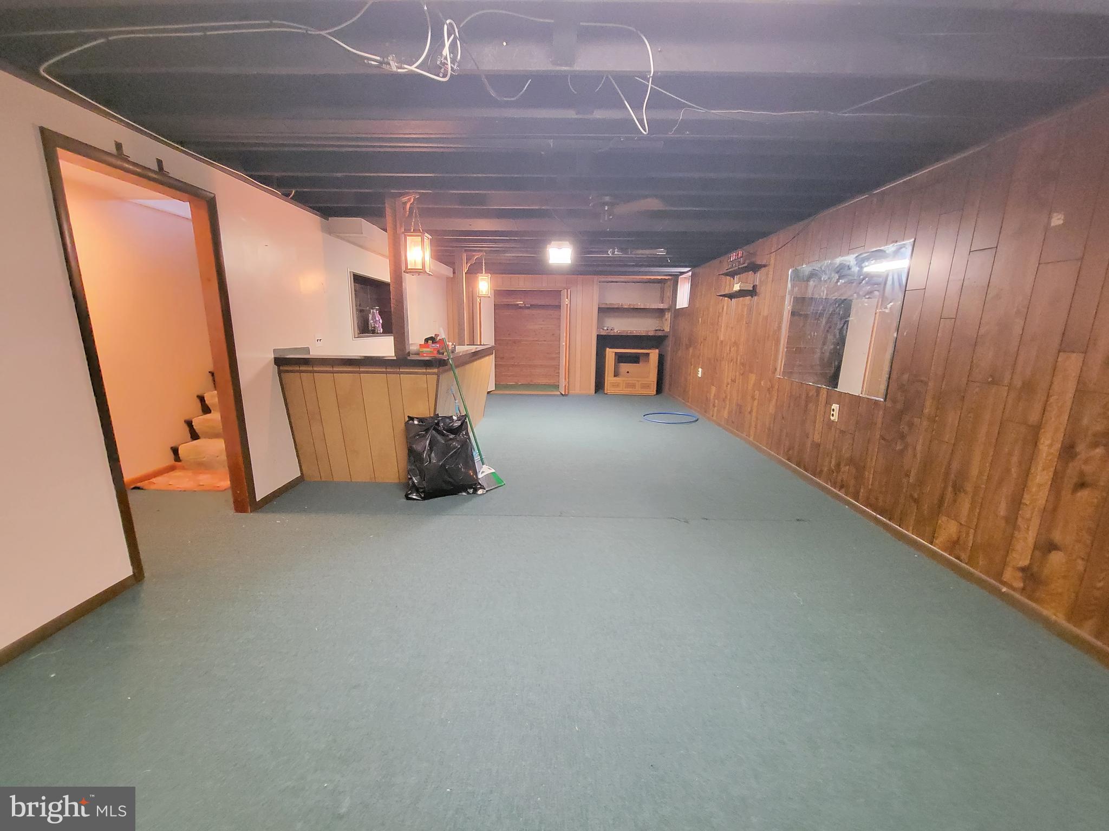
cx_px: 554
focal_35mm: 13
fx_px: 416
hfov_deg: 106.2
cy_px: 416
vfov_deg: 89.9
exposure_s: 1/24
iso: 2500
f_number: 2.2
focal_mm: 2.2
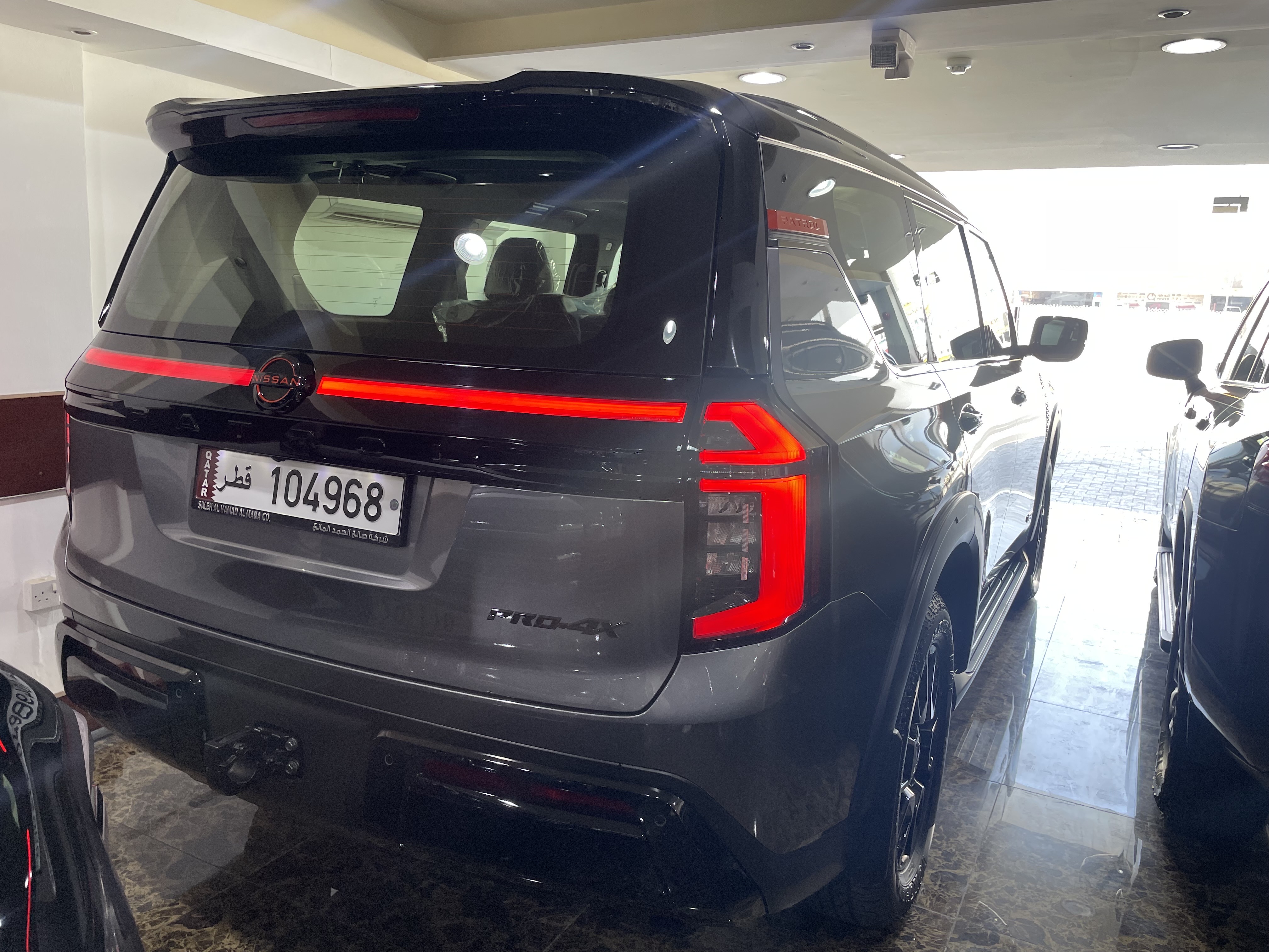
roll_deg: -2.0
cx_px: 634
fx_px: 953
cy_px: 476
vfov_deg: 53.1
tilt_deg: -10.4
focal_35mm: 26
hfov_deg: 67.3
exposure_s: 1/100
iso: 64
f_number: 1.6
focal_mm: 4.2
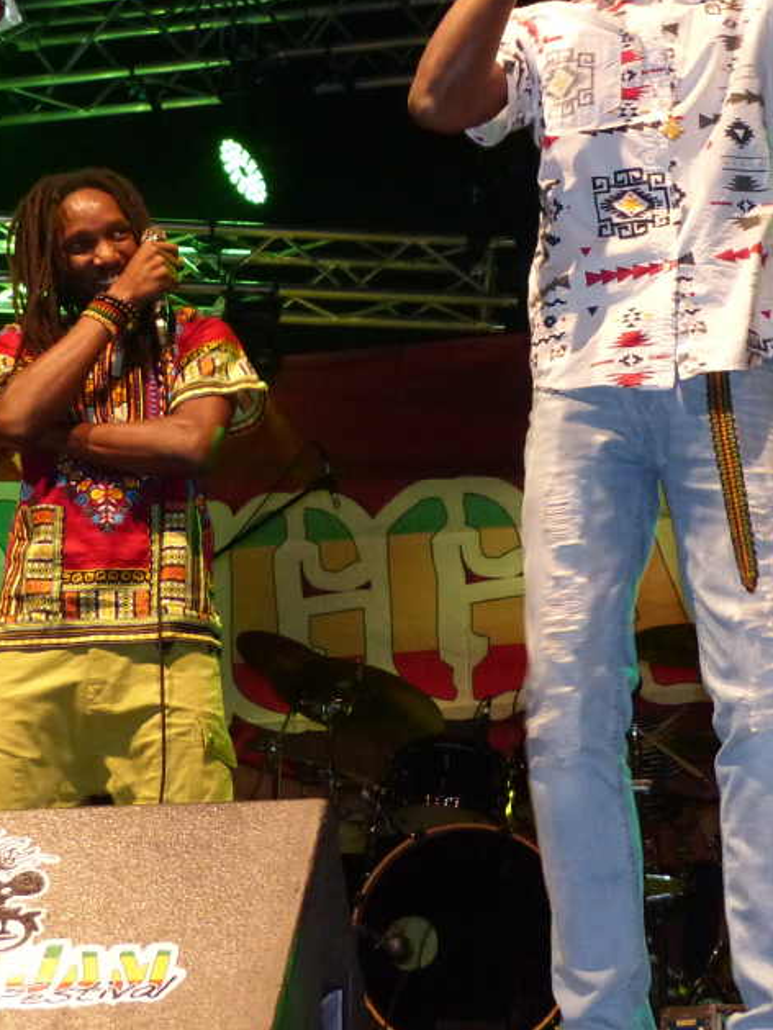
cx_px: 445
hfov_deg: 23.6
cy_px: 382
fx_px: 1845
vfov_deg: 31.0
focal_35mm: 62
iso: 400
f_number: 2.8
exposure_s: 1/60
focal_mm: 7
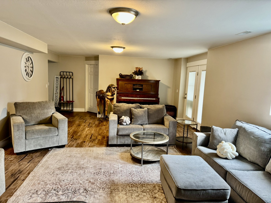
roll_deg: -1.7
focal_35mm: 24
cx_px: 136
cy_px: 102
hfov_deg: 71.6
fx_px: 188
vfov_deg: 56.8
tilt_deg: -7.6
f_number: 1.78
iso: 320
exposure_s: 1/60
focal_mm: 6.76
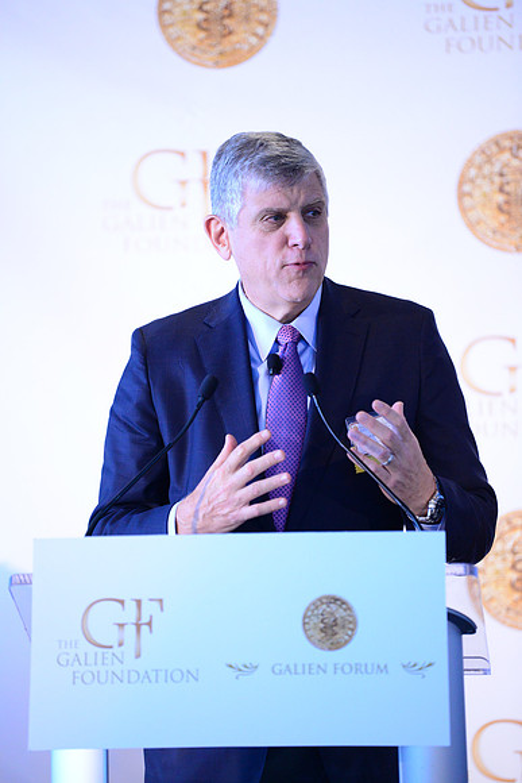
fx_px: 3804
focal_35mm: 175
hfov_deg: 7.9
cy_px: 392
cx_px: 261
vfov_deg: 11.7
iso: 4000
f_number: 2.8
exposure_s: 1/160
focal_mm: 175
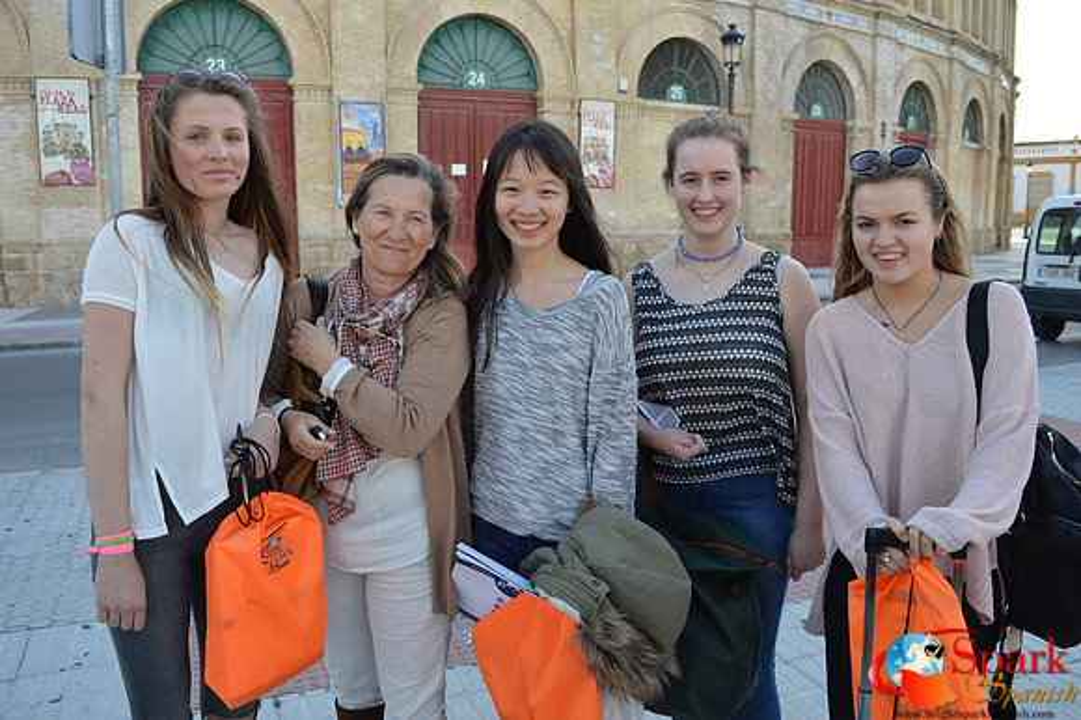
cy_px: 360
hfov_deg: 59.5
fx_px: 945
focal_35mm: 32
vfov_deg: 41.7
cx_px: 540
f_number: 5.6
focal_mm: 21
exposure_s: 1/125
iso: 125
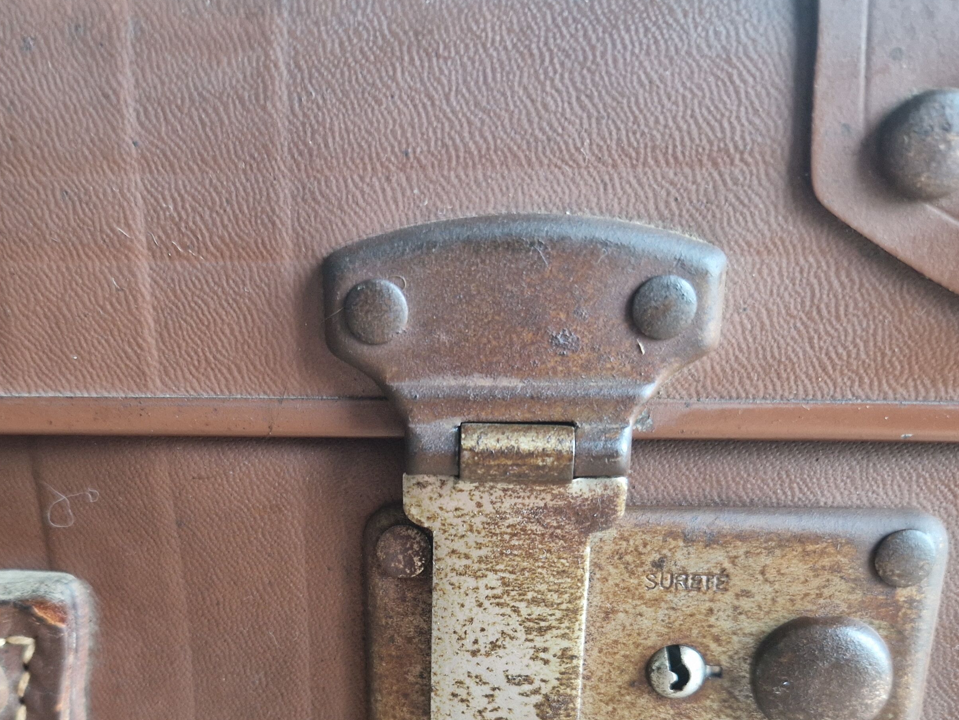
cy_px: 577
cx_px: 388
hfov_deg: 48.7
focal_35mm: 38
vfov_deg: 36.4
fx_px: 1053
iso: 64
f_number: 1.8
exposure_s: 1/100
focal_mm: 5.4
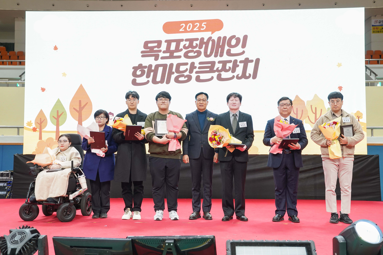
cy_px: 128
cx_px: 192
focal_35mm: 39
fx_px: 415
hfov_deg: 49.6
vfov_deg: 34.2
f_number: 4
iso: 1600
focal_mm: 39
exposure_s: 1/160
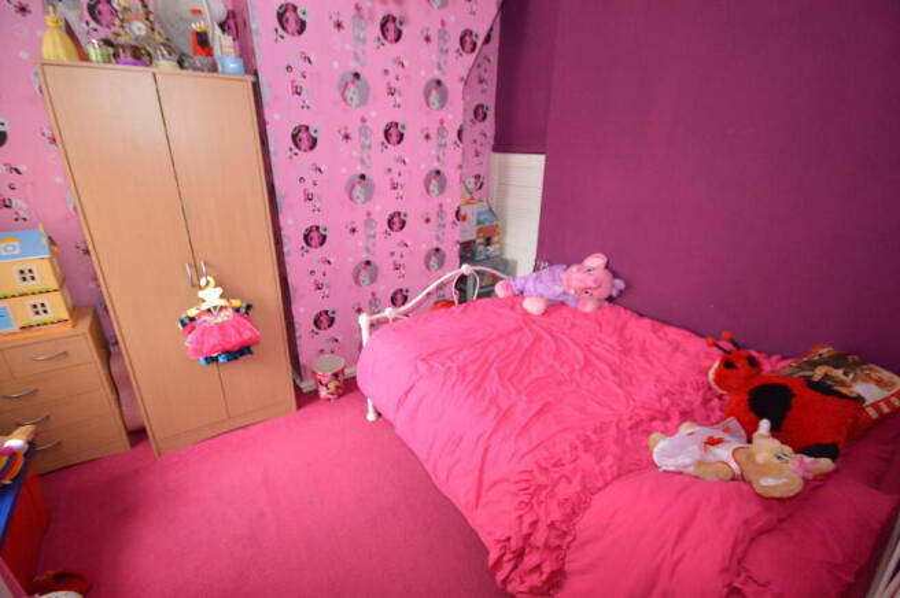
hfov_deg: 100.4
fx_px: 375
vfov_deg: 77.2
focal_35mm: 15
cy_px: 299
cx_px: 450
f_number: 4
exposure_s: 1/60
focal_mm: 10
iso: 1400
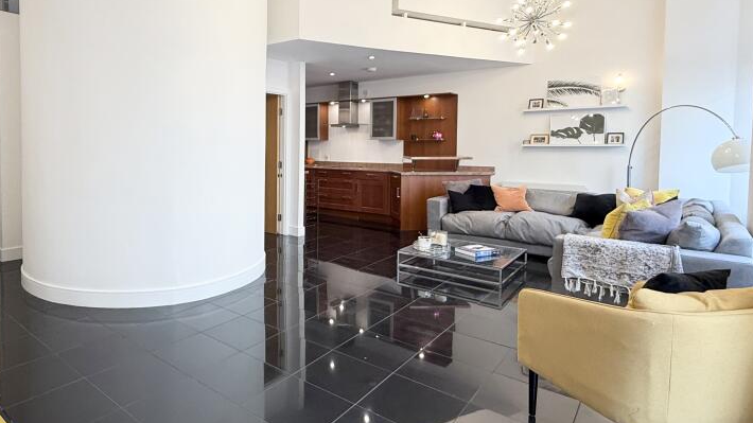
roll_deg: -0.4
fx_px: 439
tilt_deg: -2.4
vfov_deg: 51.0
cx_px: 264
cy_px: 162
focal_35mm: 22
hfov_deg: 79.1
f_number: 2.2
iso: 125
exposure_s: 1/100
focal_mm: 2.22
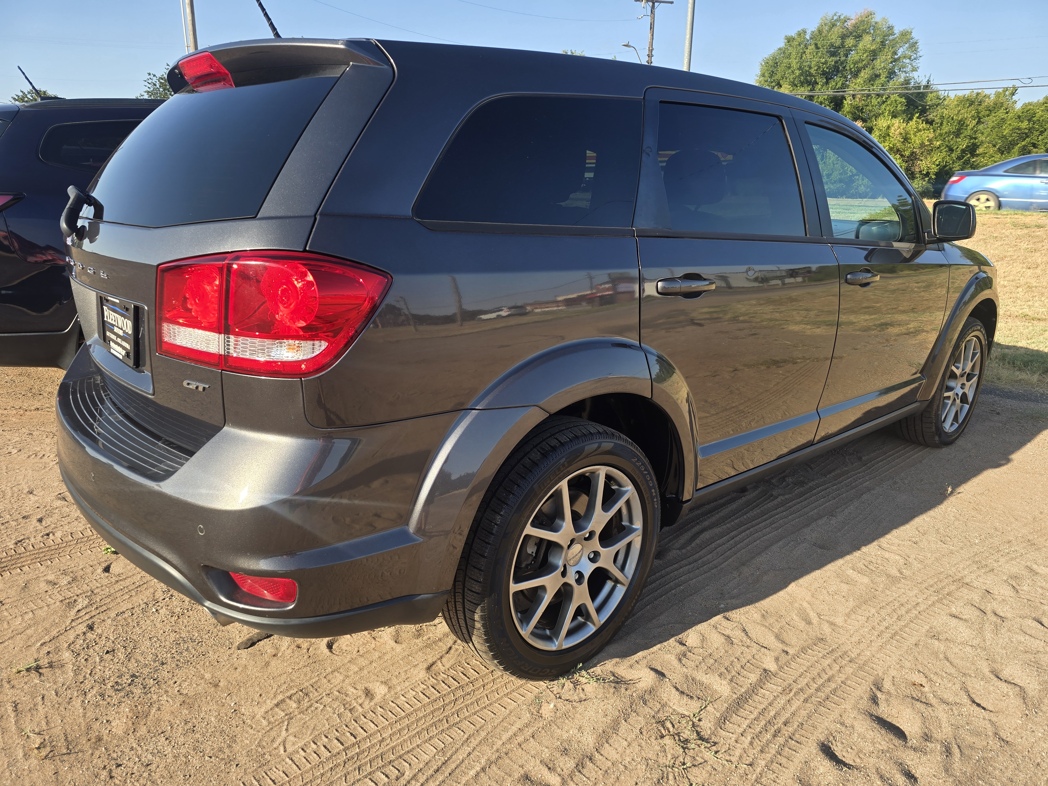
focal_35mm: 23
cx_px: 524
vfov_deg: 58.9
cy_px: 393
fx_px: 696
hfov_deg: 73.9
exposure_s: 1/309
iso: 12
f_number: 1.7
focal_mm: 6.3
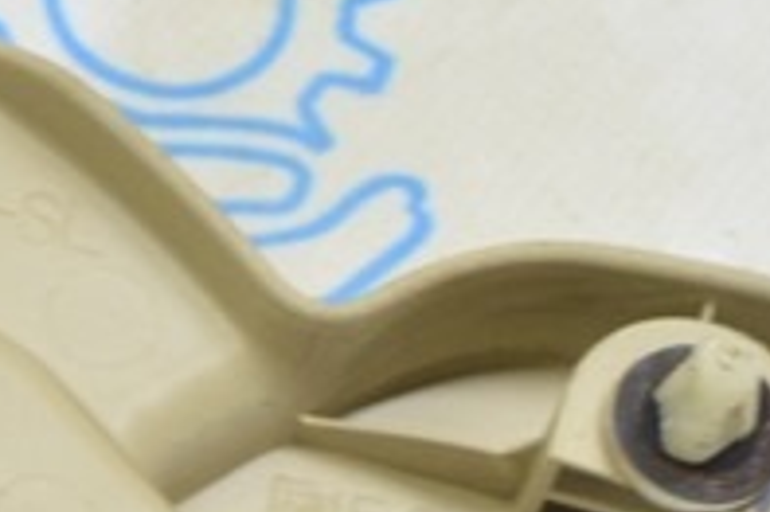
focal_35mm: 218
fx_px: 4659
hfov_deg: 9.1
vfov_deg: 6.3
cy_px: 49
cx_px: -578
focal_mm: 28
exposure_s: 1/20
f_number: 5.6
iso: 400
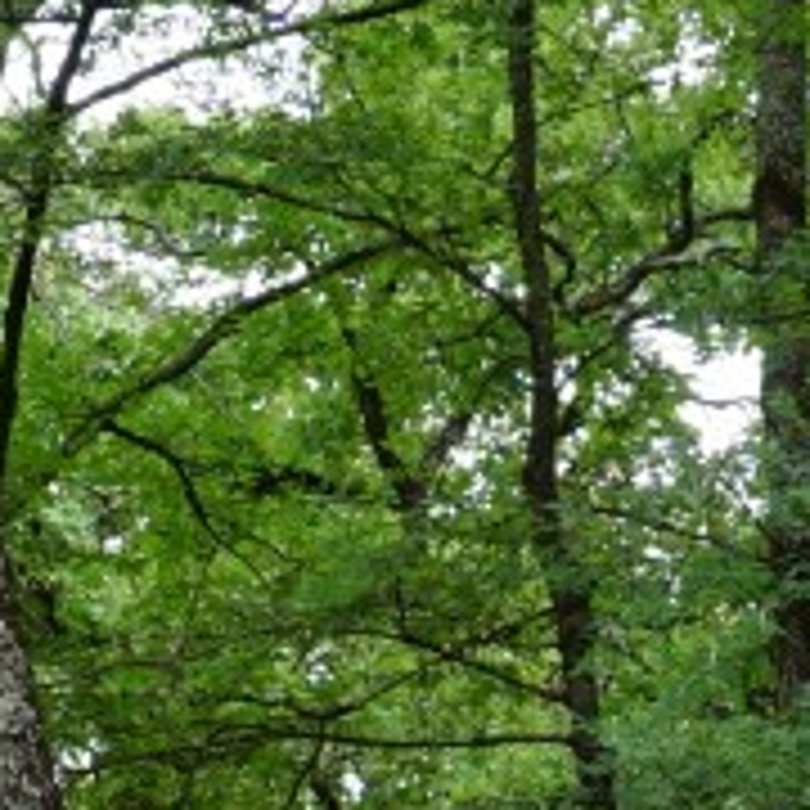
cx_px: 360
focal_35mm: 184
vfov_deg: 9.3
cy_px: 1130
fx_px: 4871
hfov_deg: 9.5
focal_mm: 16
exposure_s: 1/80
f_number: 8
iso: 100
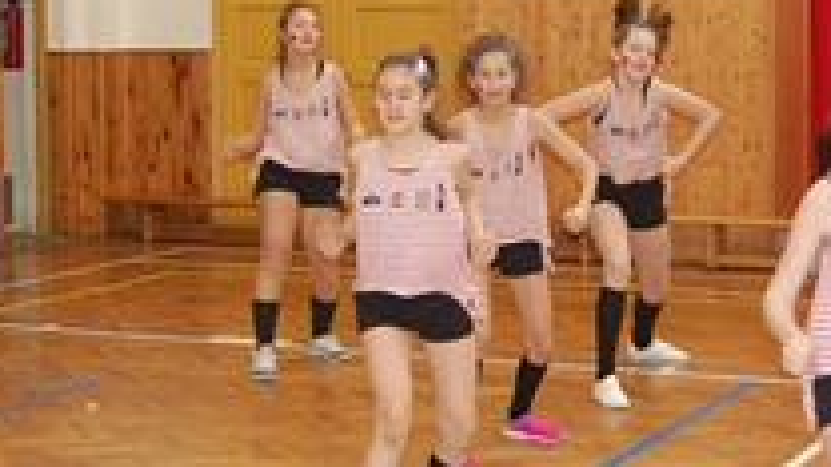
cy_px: 112
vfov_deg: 12.3
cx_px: 396
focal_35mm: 98
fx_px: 2159
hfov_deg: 21.8
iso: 500
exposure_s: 1/60
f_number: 4
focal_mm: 26
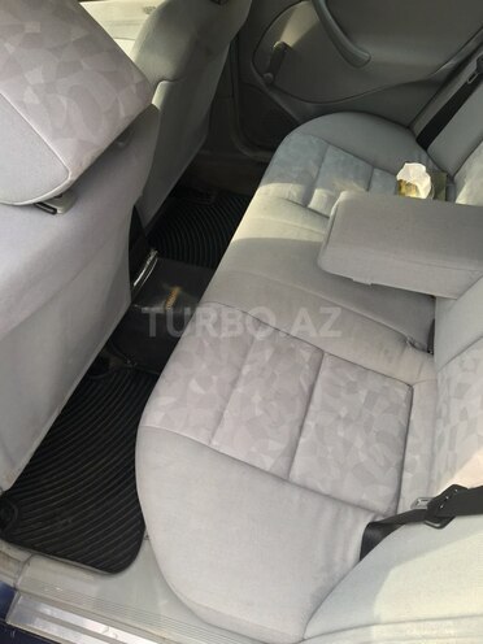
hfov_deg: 48.2
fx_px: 540
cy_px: 322
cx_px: 242
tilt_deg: -47.8
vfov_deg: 61.7
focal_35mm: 29
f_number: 2.2
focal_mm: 4.15
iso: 32
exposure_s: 1/100
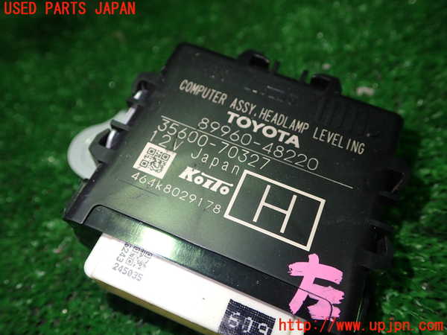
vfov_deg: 44.2
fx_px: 413
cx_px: 224
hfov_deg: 56.8
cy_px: 168
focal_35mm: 32
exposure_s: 1/50
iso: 200
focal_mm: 5.79
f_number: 2.4
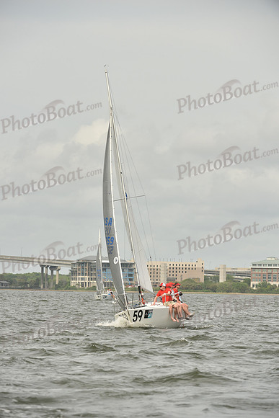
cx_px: 140
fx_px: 2323
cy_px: 209
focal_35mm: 200
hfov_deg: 6.9
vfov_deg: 10.3
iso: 320
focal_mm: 200
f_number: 6.3
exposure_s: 1/1600
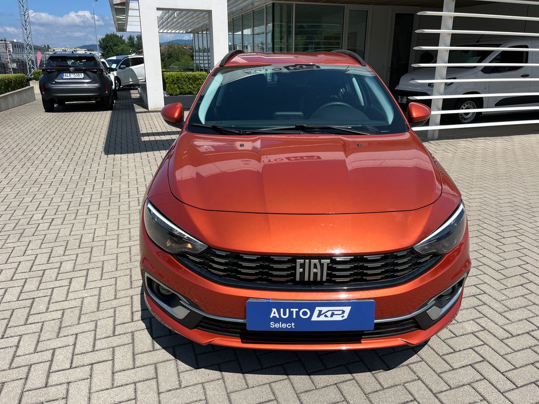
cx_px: 270
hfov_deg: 67.3
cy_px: 202
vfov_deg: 53.1
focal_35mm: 26
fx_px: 405
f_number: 1.6
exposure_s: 1/3623
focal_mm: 5.1
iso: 50
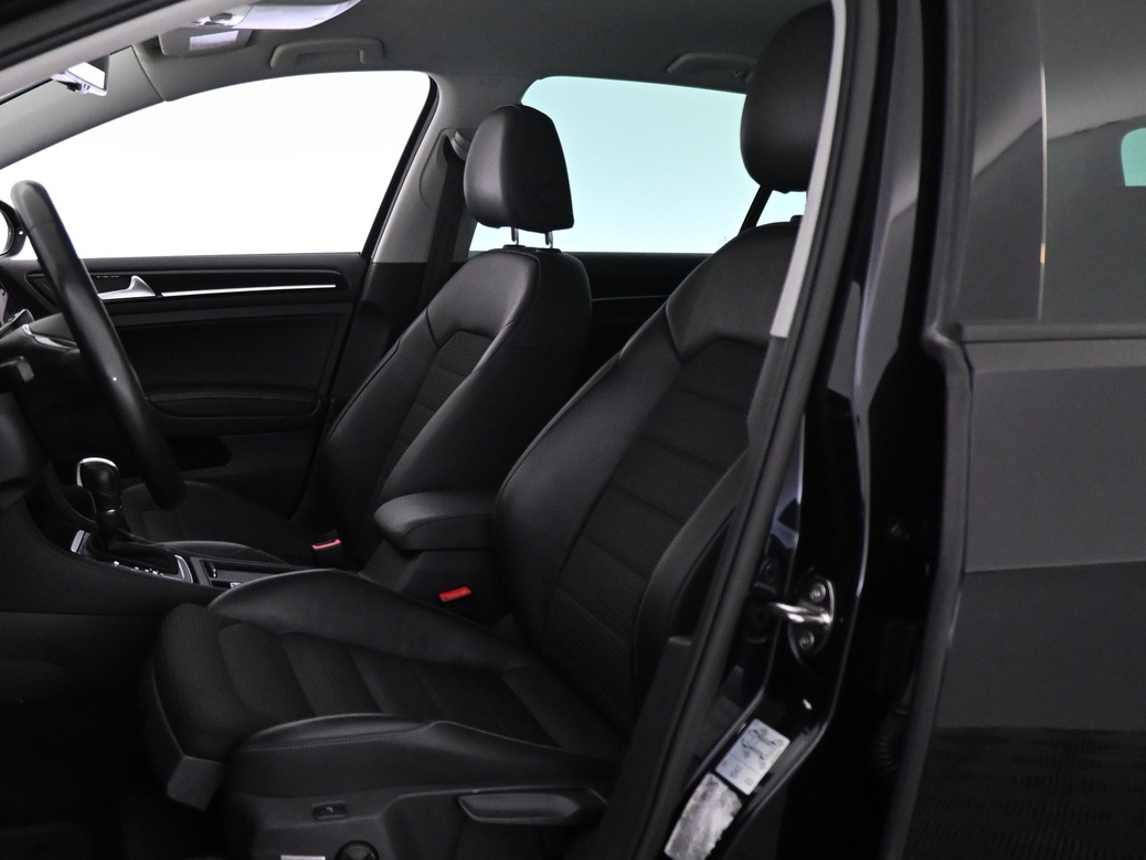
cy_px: 502
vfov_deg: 39.6
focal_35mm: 36
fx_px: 1192
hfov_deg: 49.5
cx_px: 299
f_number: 3.5
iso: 3200
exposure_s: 1/80
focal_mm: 16
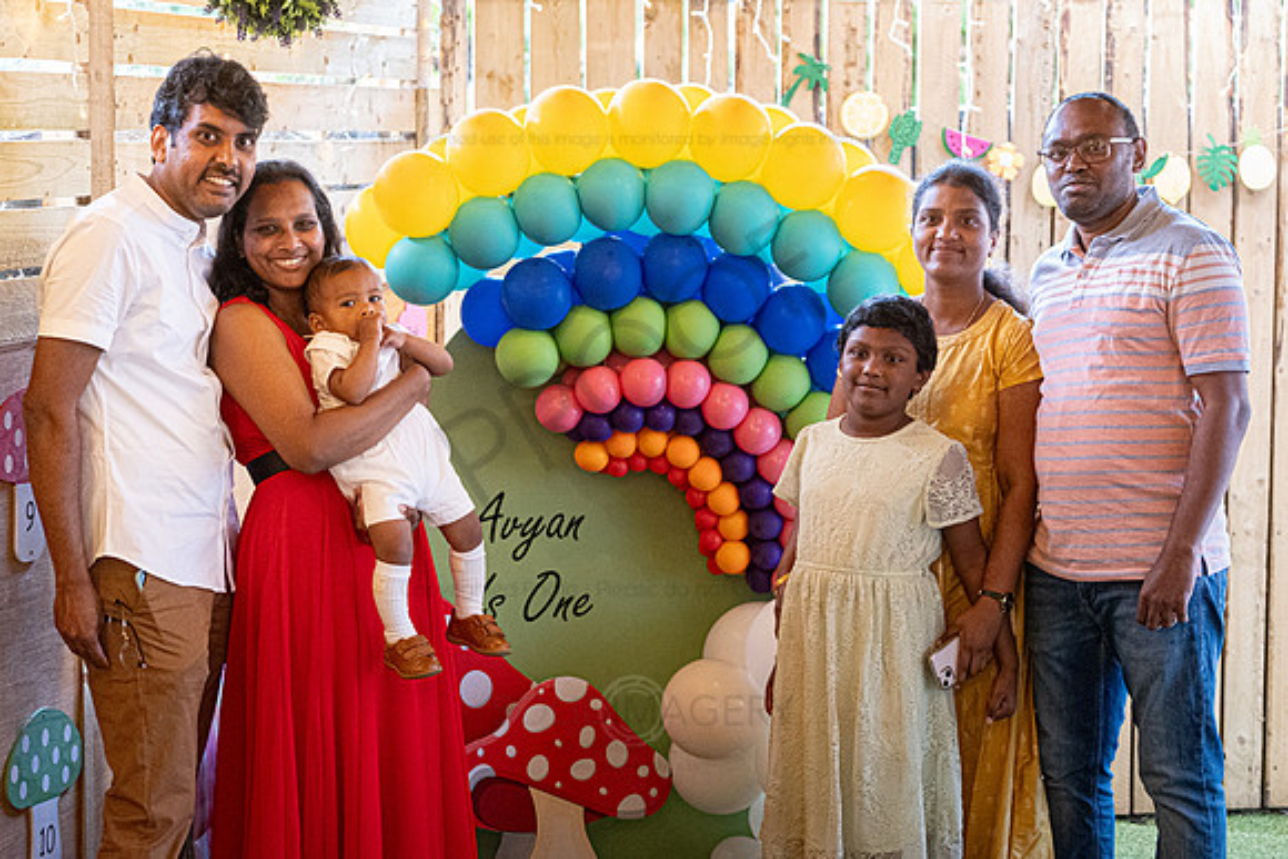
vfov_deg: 17.2
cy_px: 415
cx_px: 655
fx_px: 2844
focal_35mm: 79
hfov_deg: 25.5
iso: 3200
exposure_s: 1/60
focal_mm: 50
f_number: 2.8
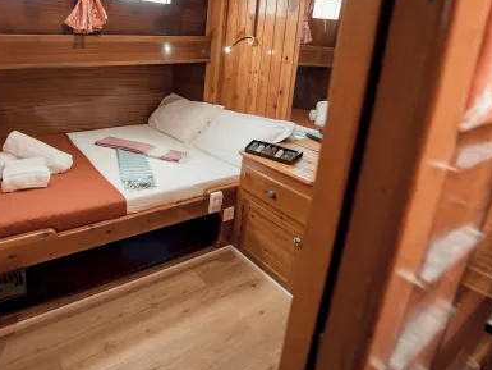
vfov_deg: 61.7
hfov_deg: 75.2
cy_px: 118
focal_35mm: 21
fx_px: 299
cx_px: 144
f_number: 2.8
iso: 640
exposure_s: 1/80
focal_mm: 14
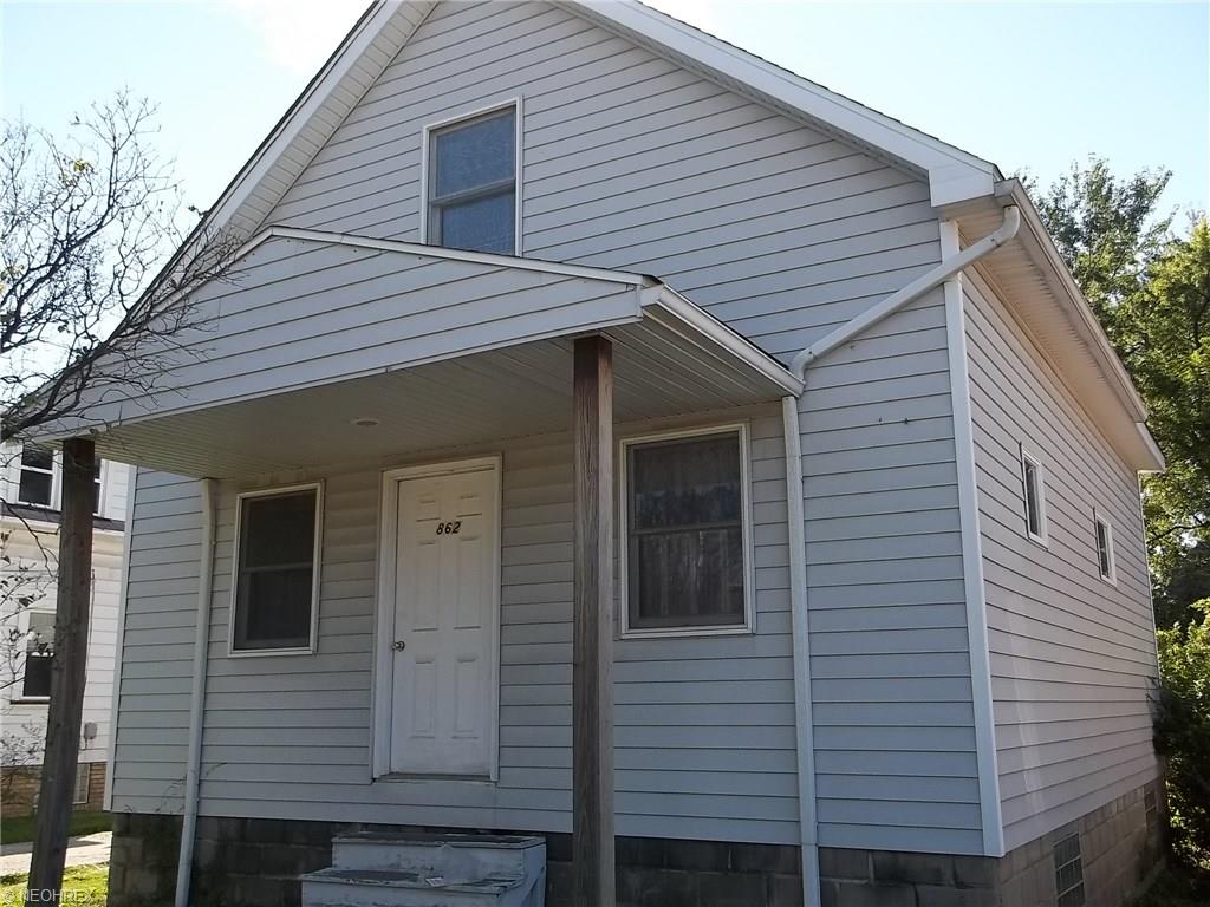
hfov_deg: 55.4
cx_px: 605
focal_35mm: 33
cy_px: 454
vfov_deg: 42.9
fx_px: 1154
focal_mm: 5.9
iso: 80
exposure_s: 1/400
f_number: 3.3
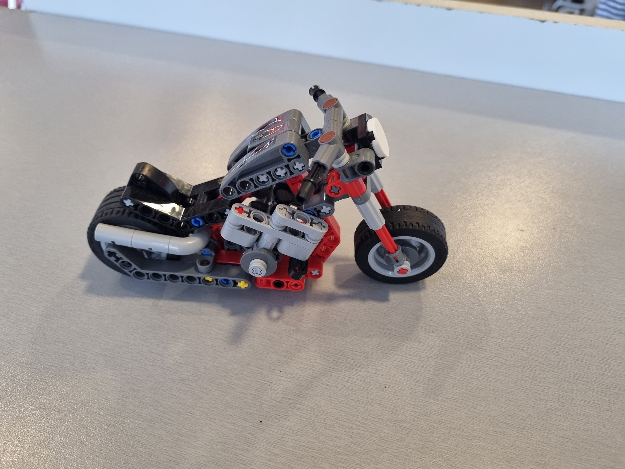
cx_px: 312
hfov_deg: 67.3
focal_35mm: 26
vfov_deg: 53.1
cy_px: 234
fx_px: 469
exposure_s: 1/100
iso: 200
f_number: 1.8
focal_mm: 5.4
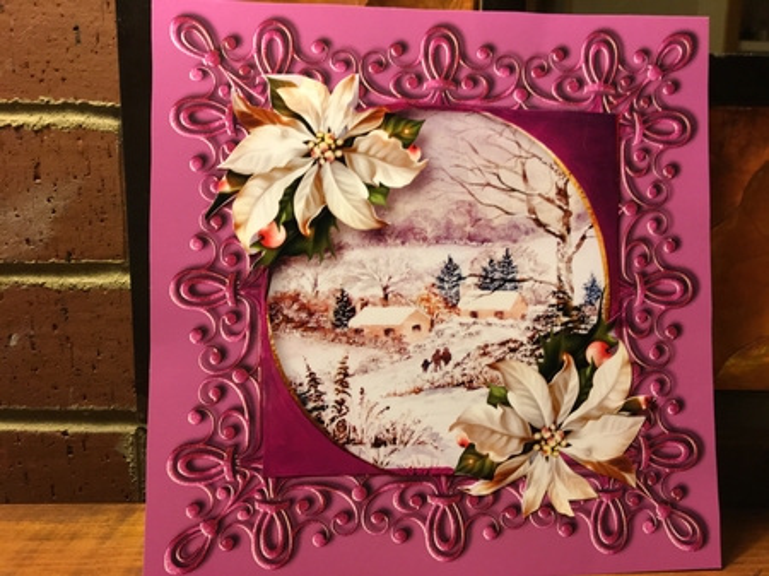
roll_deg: -1.2
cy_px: 288
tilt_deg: -10.9
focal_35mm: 29
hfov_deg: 61.7
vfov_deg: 48.2
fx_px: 644
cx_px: 384
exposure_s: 1/15
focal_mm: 4.15
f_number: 2.2
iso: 200
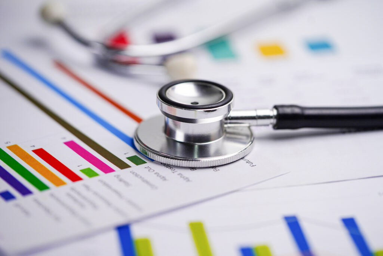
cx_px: 192
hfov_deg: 22.6
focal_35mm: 90
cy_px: 128
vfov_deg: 15.2
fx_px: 958
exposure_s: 1/1250
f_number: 3.2
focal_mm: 90
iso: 800
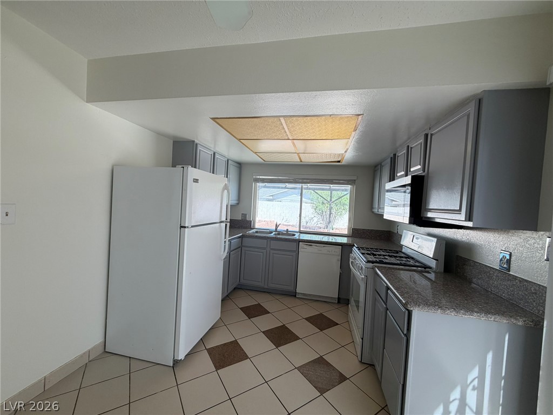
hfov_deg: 102.1
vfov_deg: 85.7
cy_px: 208
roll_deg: -2.7
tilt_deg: -0.5
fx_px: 224
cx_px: 276
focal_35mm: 14
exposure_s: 1/120
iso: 64
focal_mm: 2.22
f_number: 2.2
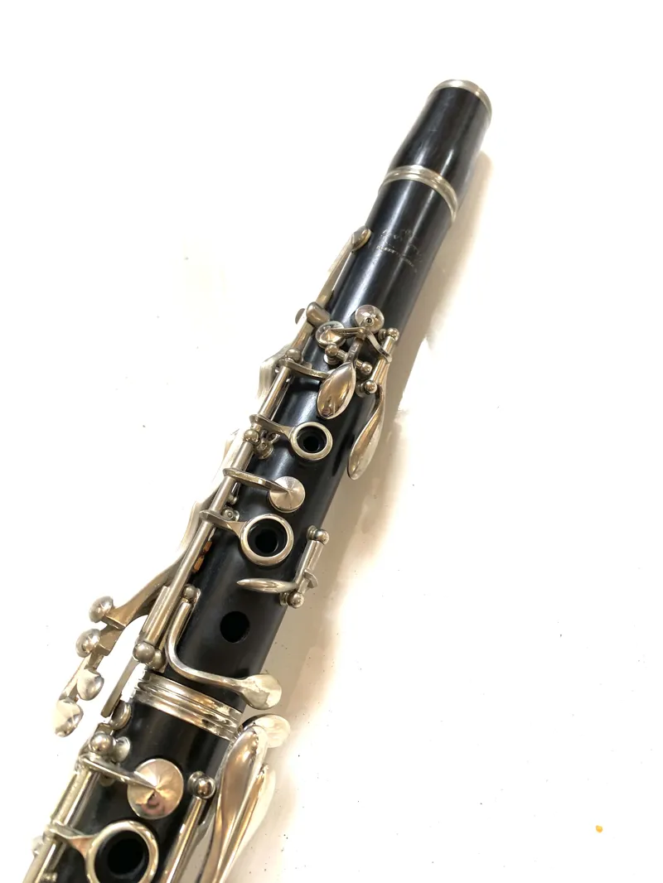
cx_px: 332
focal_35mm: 26
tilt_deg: -62.9
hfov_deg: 53.1
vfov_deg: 67.3
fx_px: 664
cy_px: 442
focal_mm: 4.25
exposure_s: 1/100
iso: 40
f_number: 1.8
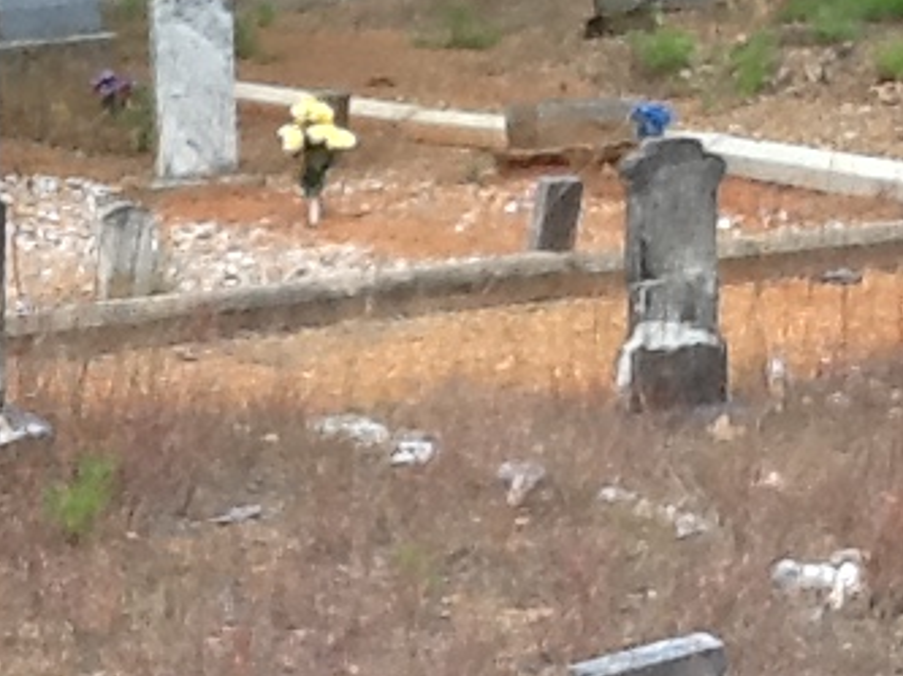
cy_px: 380
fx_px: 3309
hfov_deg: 15.2
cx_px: -19
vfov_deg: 11.6
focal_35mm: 127
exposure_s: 1/120
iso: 40
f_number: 2.4
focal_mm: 2.03
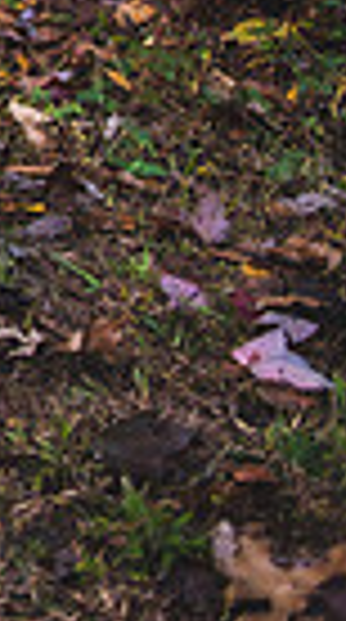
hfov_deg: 8.8
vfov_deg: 18.7
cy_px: -191
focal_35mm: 106
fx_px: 1740
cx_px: -782
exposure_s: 1/200
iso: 100
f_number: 2.8
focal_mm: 24
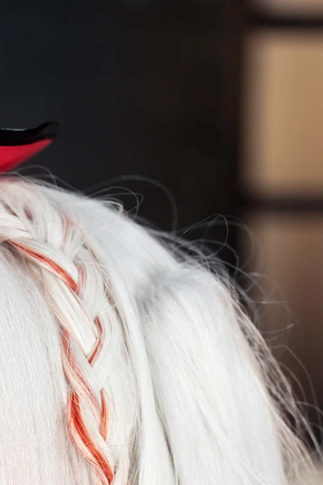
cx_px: -229
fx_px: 3231
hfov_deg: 5.6
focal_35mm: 240
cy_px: 857
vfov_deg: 8.3
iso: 100
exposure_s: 1/100
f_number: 1.4
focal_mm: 50
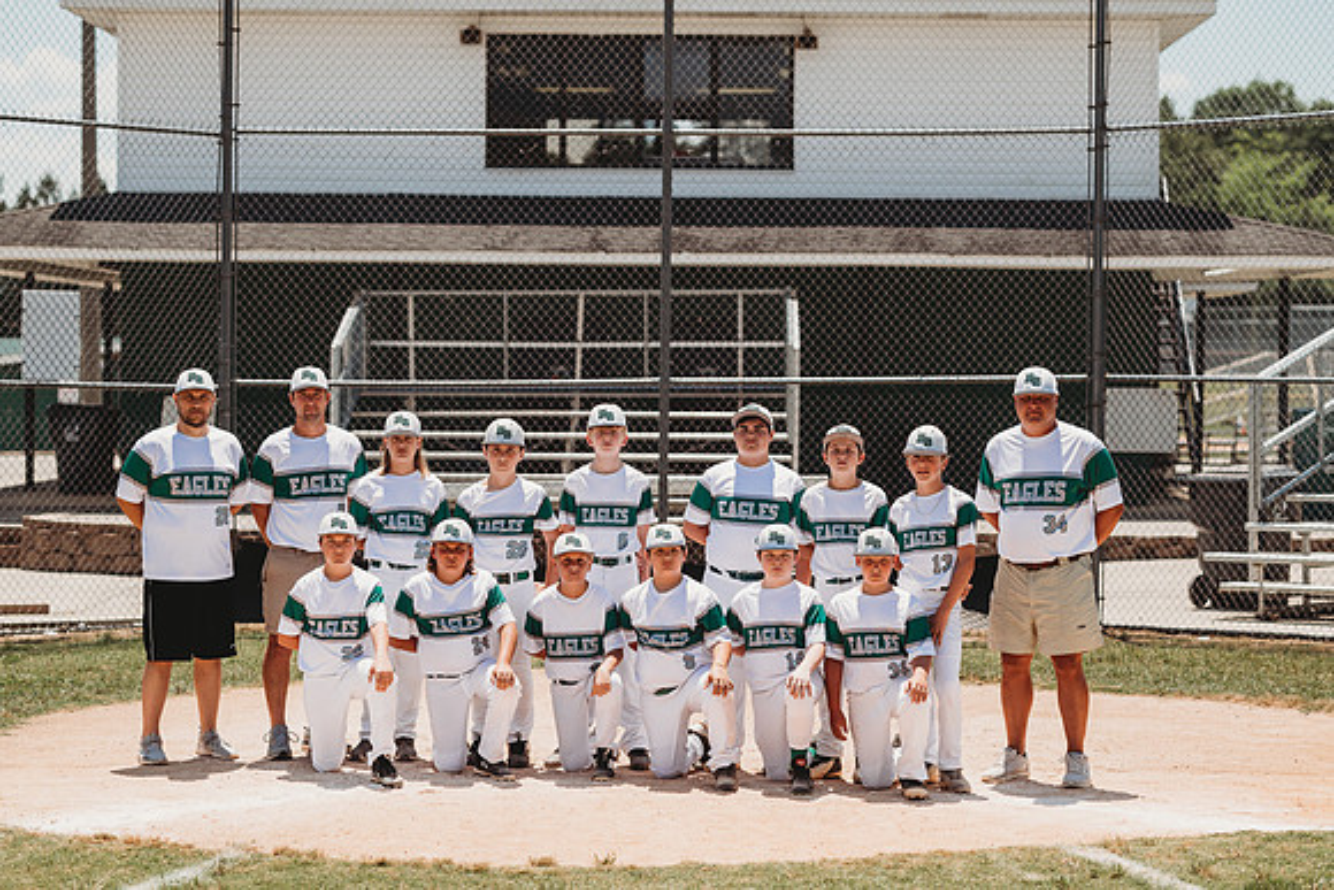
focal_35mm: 85
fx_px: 3150
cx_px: 667
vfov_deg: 16.1
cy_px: 445
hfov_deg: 23.9
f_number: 2.8
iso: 100
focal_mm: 85
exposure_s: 1/2500
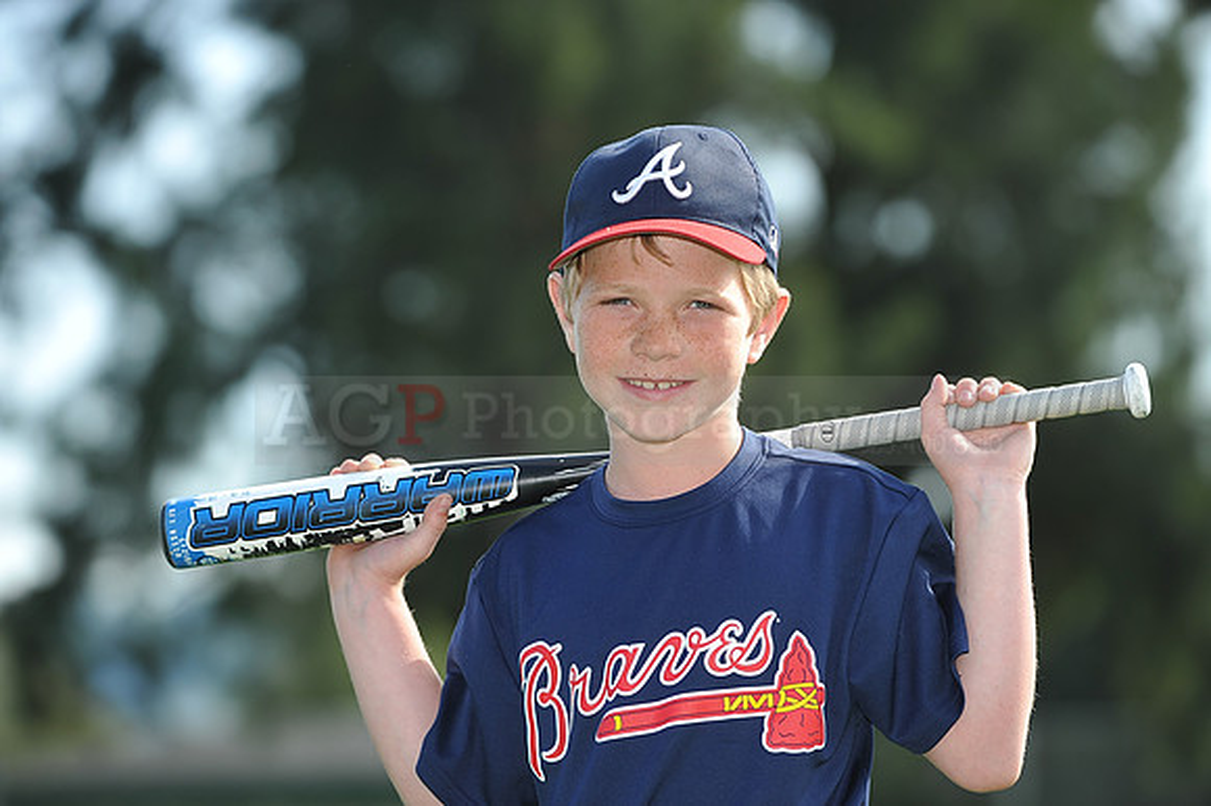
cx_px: 606
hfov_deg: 10.3
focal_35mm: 200
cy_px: 403
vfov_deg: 6.9
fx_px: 6724
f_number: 4.5
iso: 200
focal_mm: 200
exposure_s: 1/640
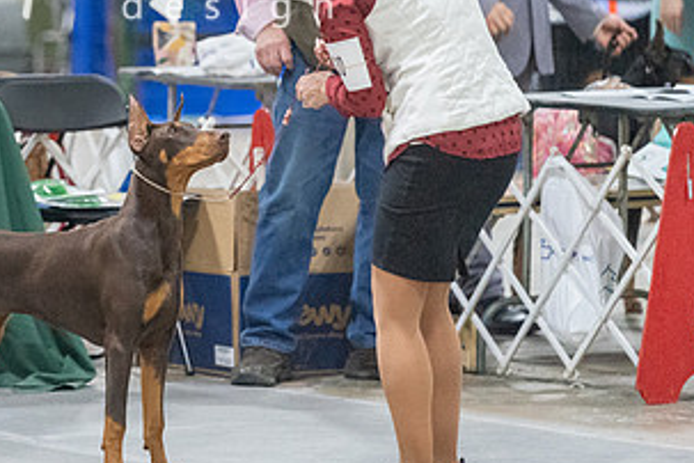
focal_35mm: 348
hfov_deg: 5.9
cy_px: 77
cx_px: 48
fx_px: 6708
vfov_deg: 3.9
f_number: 3.2
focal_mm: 182
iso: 12800
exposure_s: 1/400
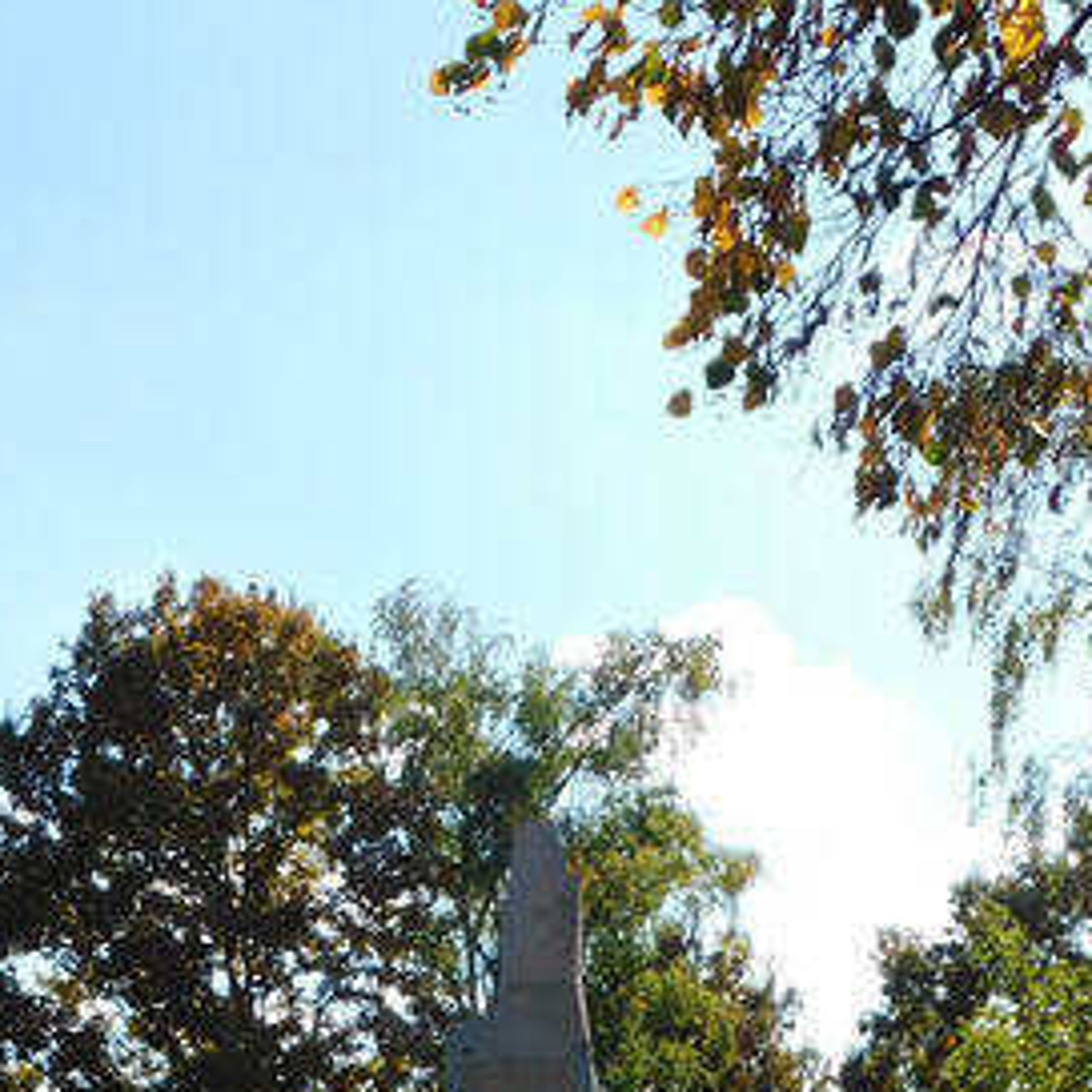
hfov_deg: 25.7
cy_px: 931
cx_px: 466
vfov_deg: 25.1
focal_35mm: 67
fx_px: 2391
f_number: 3.2
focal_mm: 5.3
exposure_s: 1/1250
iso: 125
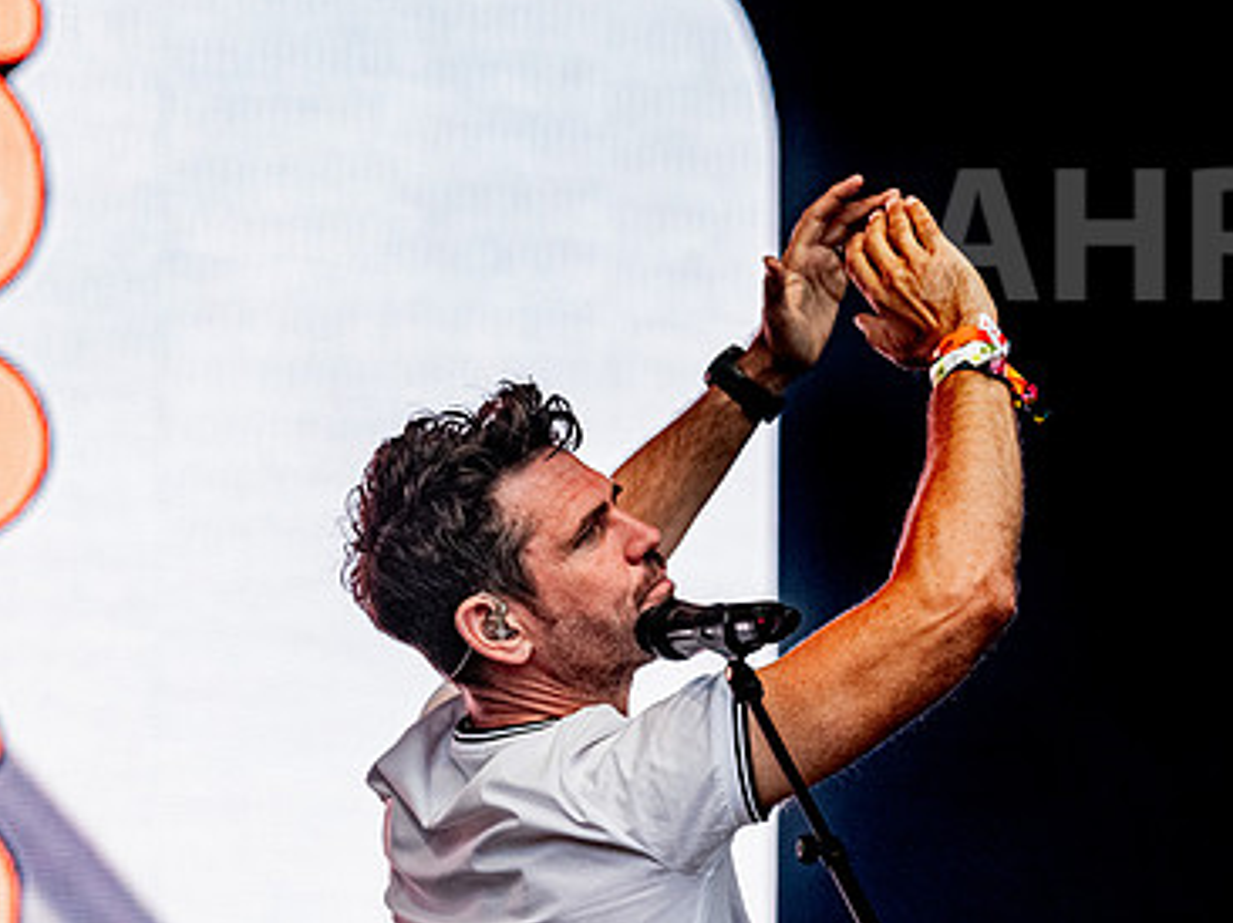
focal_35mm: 211
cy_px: 535
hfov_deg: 9.4
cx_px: 554
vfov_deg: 7.0
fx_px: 7511
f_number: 4.5
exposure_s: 1/2000
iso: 1250
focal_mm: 120
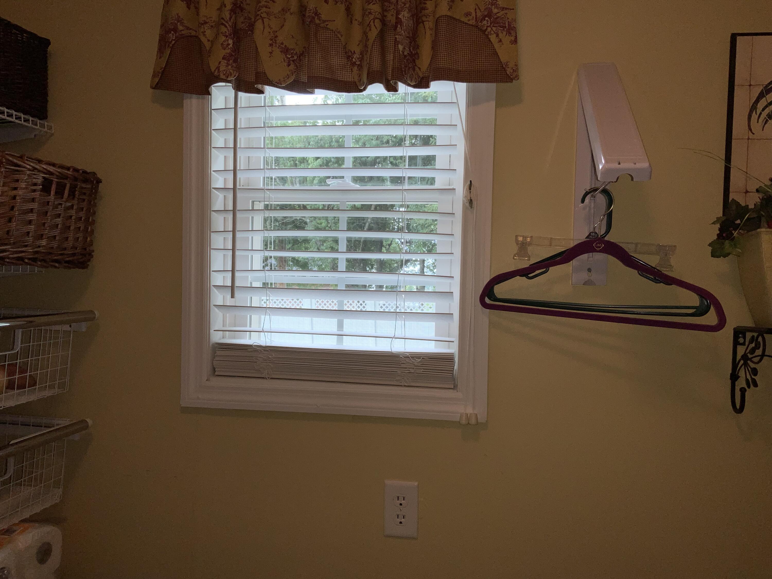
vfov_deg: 48.2
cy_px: 290
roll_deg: -1.9
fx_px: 647
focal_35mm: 29
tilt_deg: -1.4
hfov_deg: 61.7
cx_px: 386
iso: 16
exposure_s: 1/197
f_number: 1.8
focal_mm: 3
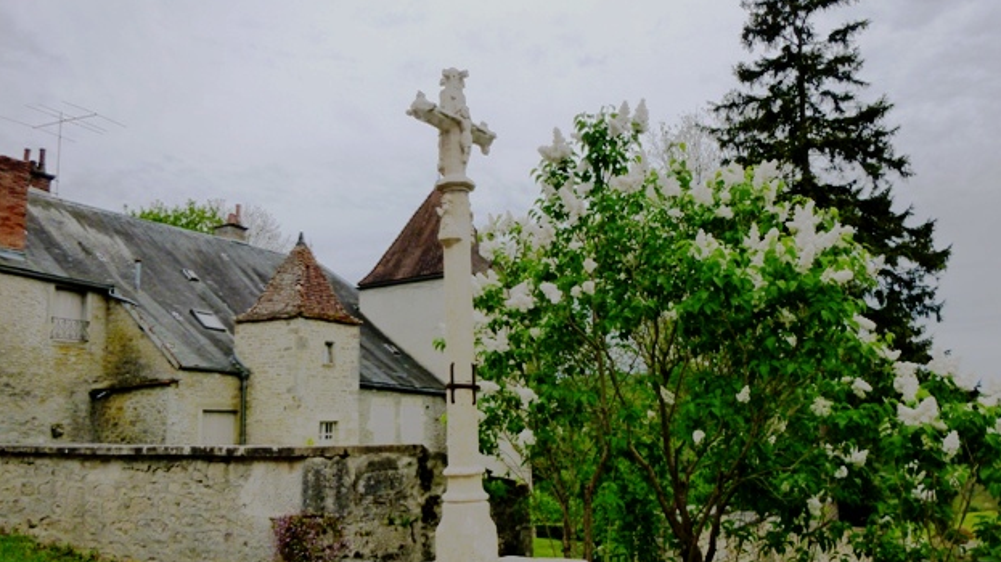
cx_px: 496
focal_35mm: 28
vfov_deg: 41.4
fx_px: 743
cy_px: 320
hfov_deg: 67.9
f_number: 3.1
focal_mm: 4.5
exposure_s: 1/400
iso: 160
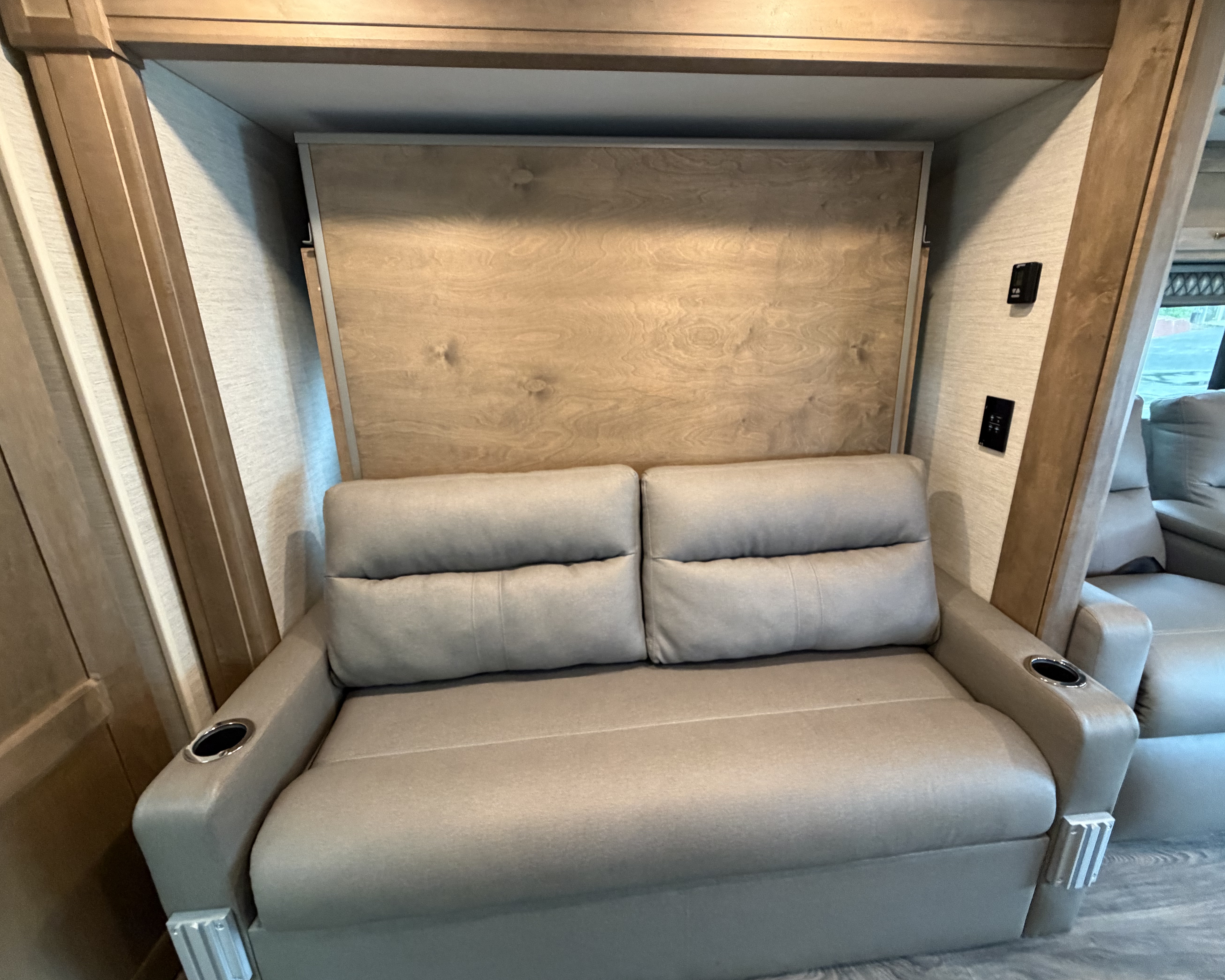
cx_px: 633
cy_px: 480
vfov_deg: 84.0
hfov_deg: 96.8
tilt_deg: -17.4
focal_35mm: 15
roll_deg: +2.4
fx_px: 544
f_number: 2.2
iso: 500
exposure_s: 1/60
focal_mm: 2.22
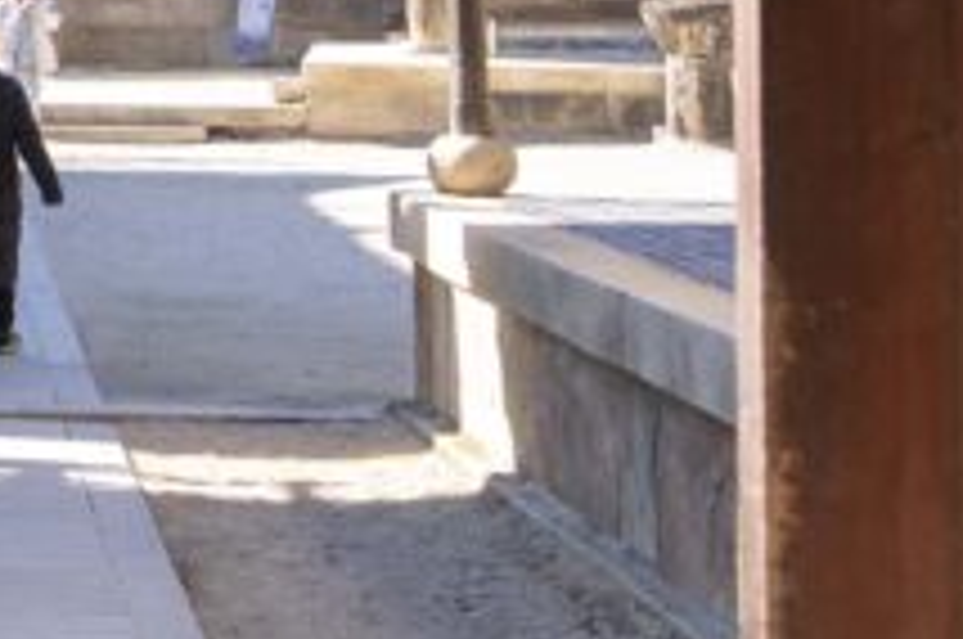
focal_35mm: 187
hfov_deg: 10.4
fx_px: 4995
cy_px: -470
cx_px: -734
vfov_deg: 7.1
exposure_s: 1/60
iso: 100
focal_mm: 39
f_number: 5.6
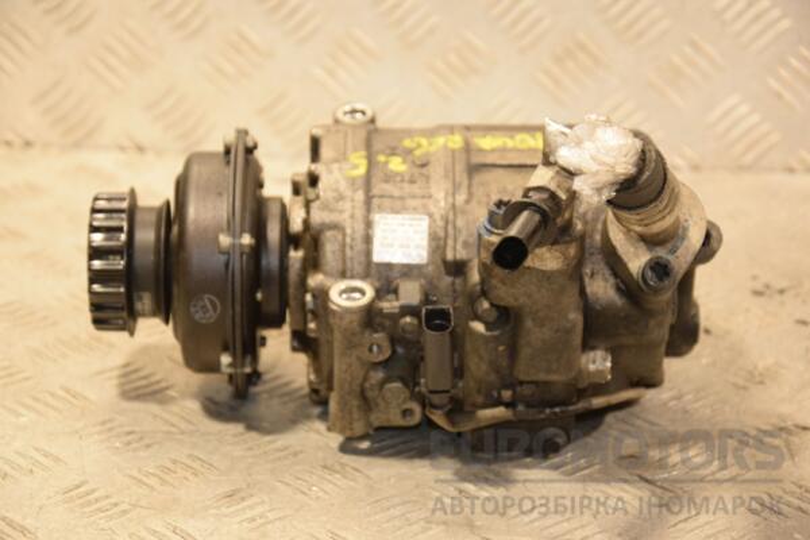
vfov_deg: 11.4
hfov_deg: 17.1
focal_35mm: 120
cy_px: 270
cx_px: 405
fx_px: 2700
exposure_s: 1/80
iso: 800
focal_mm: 80
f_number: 5.3
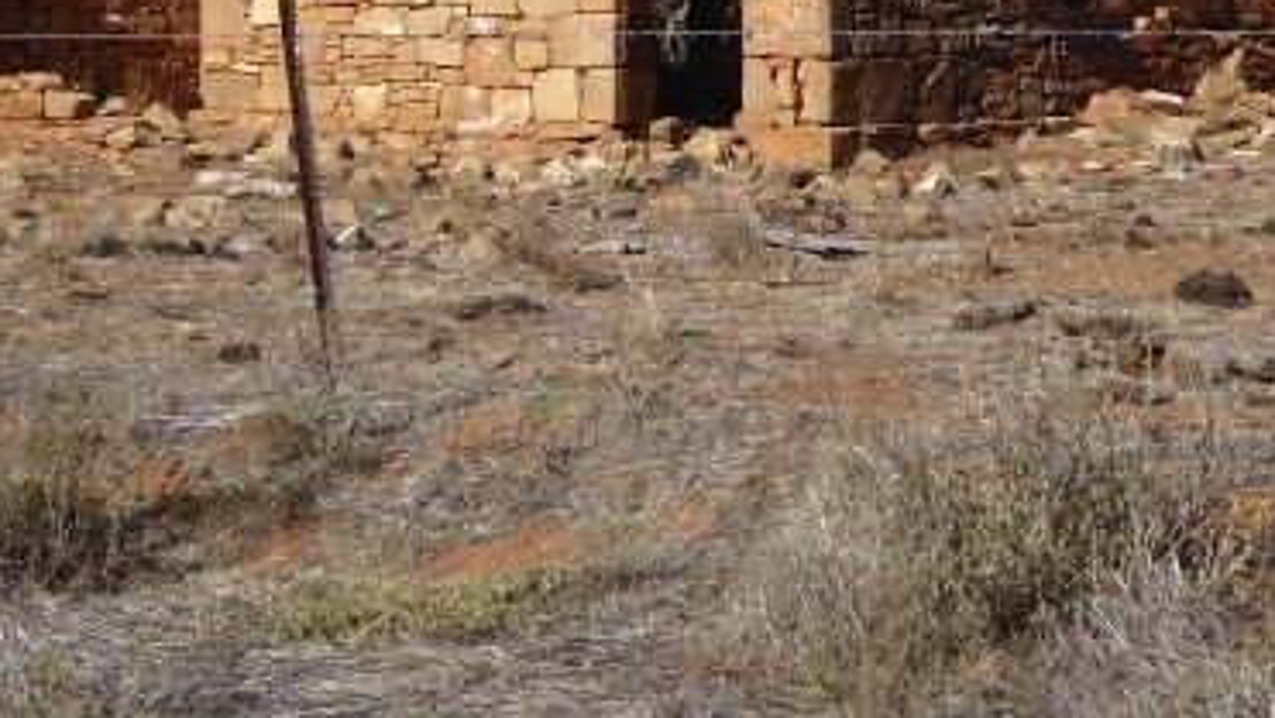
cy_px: -76
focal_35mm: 122
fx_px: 4126
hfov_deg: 17.6
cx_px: 684
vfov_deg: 9.8
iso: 80
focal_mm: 10.9
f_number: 4.3
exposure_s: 1/640
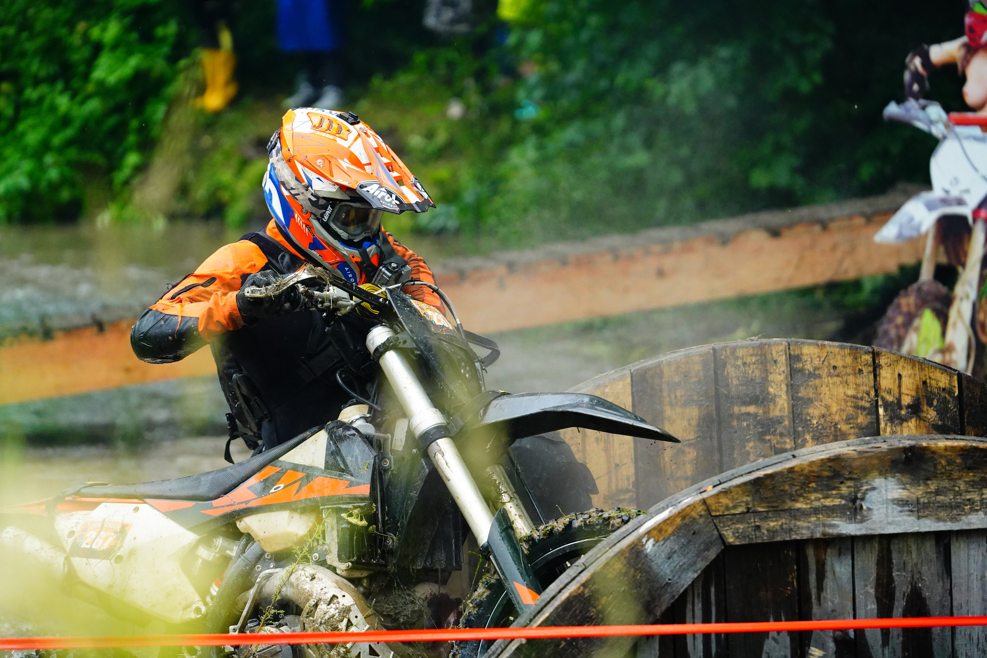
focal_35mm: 150
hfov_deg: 13.7
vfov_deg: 9.1
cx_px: 494
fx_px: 4112
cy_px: 329
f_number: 3.5
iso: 5000
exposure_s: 1/3200
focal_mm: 150
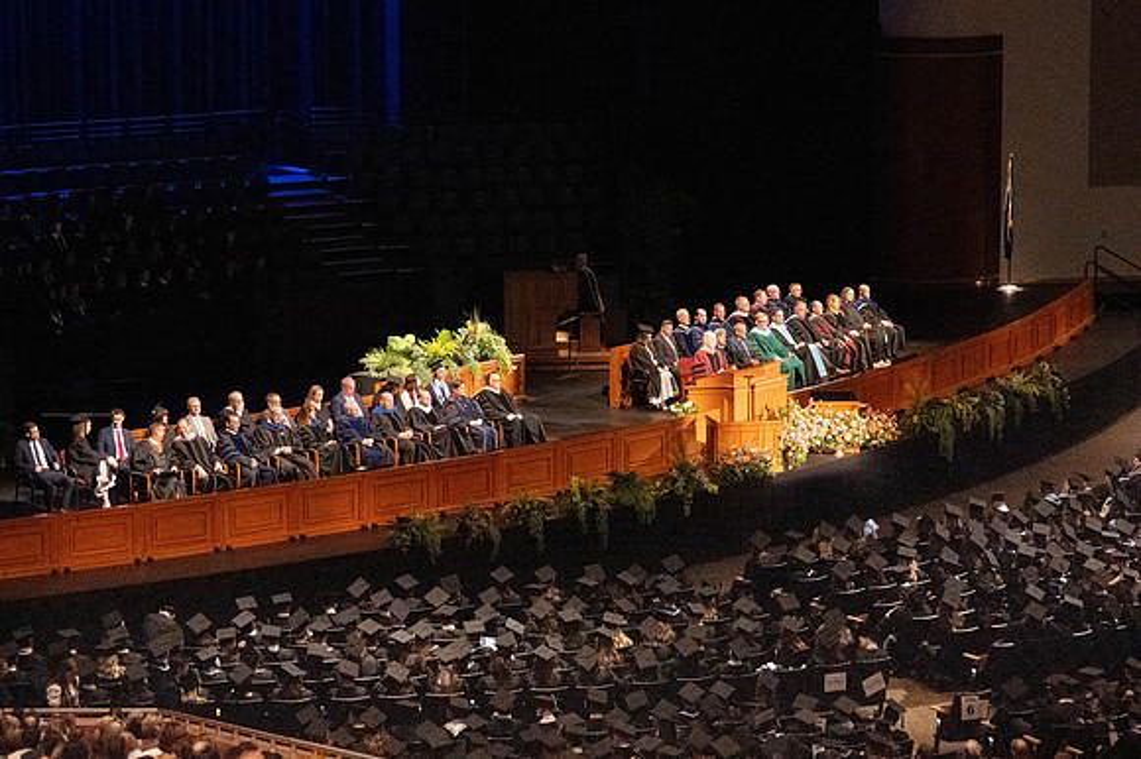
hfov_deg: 15.9
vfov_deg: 10.6
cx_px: 570
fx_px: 4086
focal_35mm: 129
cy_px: 380
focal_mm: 86
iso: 8000
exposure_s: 1/320
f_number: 4
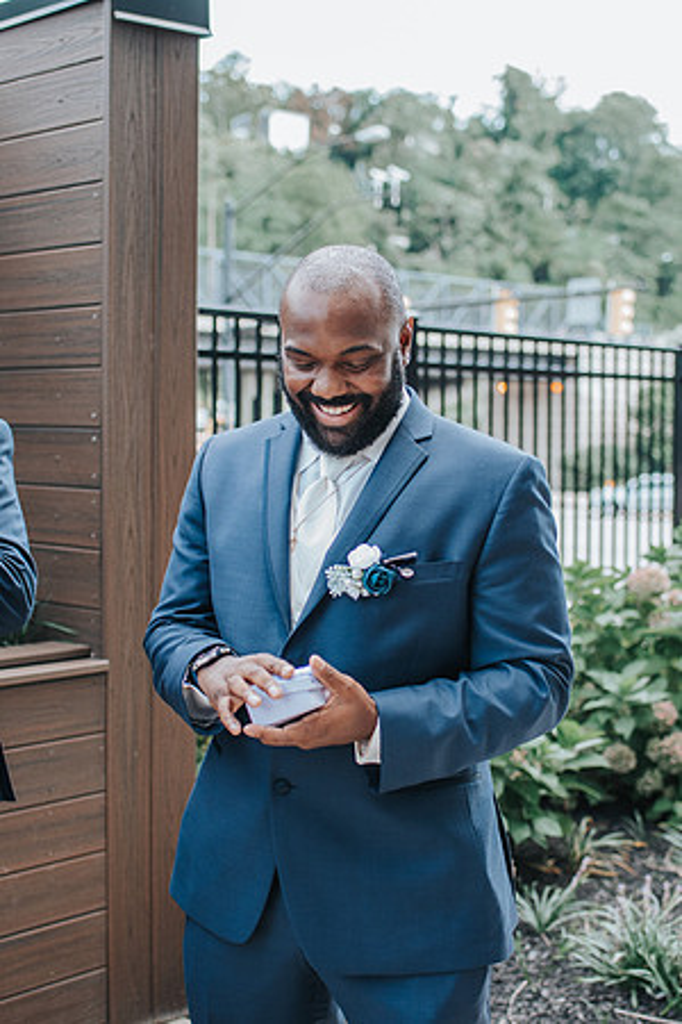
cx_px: 367
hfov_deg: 25.8
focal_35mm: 52
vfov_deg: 37.9
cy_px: 512
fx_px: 1491
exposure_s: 1/800
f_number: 2.2
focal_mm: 35
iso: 500
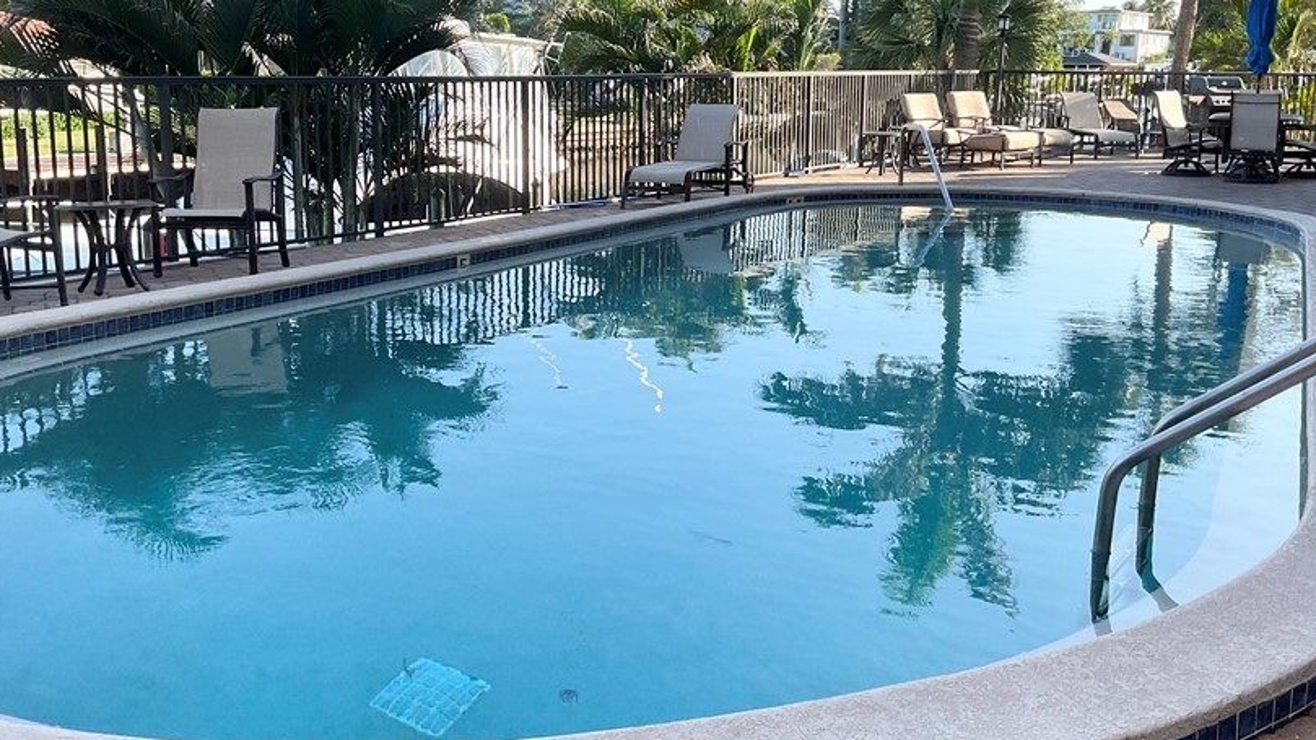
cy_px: 327
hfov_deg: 50.5
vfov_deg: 29.7
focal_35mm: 40
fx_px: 1396
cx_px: 678
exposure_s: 1/593
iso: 16
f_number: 1.8
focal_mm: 3
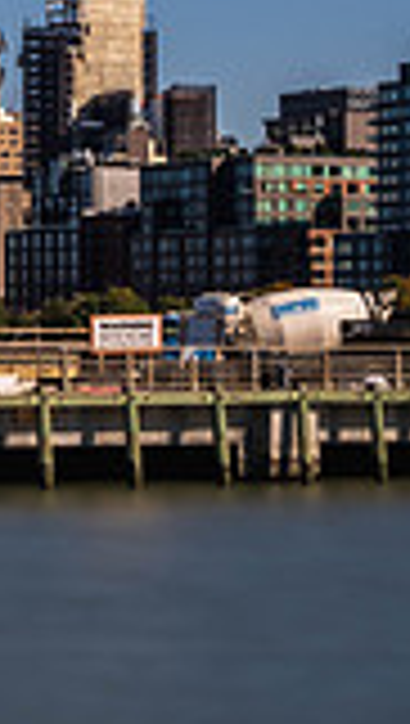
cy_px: 309
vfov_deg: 13.5
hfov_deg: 6.8
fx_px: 3062
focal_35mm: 159
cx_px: -880
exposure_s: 13
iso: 50
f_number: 13
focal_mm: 35
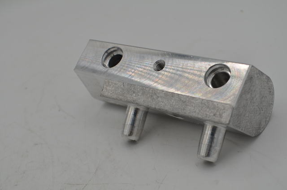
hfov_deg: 28.1
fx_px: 573
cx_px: 144
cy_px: 95
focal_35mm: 72
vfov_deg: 18.8
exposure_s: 1/160
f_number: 8
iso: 100
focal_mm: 48
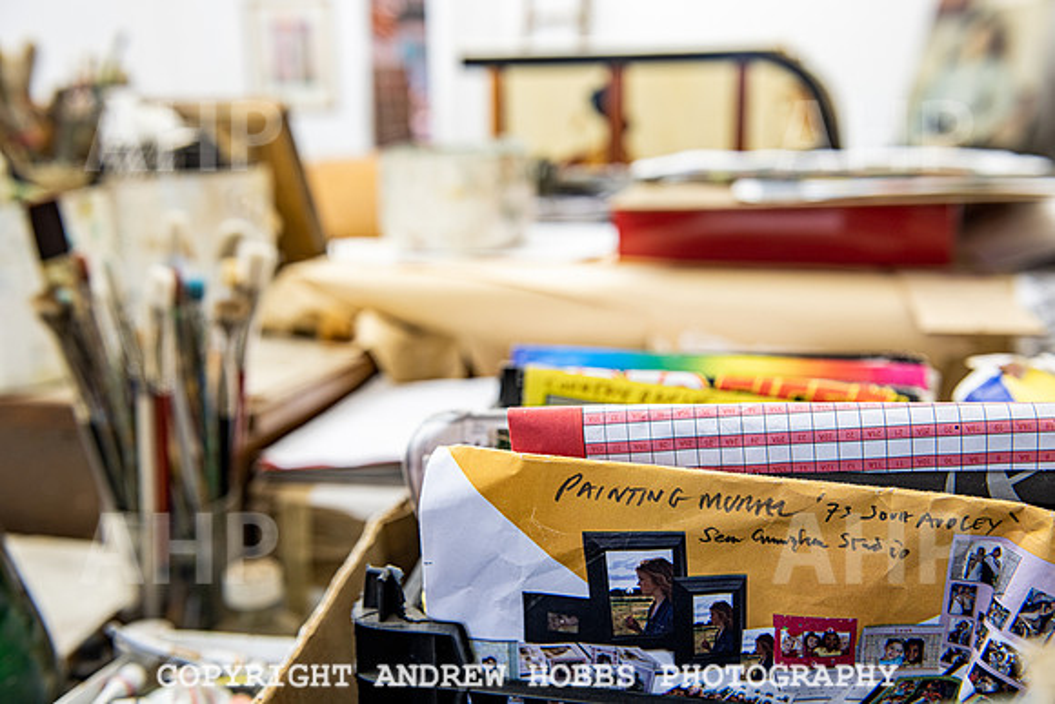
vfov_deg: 33.4
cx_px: 528
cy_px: 352
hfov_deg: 48.4
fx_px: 1172
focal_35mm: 40
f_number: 5.6
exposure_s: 1/3
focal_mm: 40
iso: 64
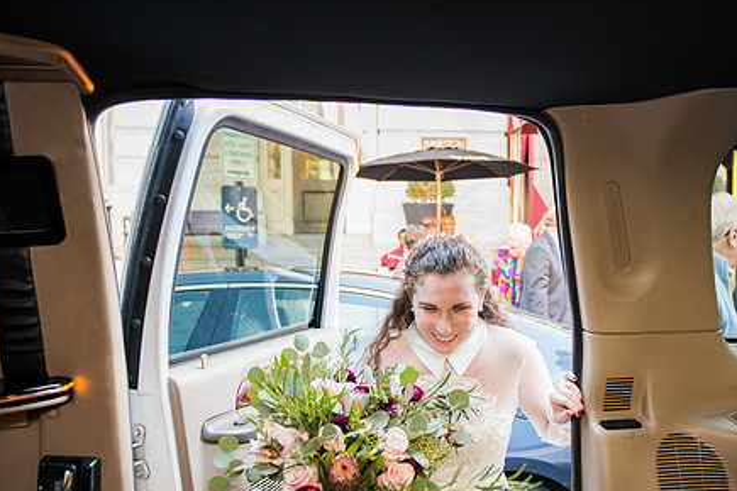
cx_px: 420
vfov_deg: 41.0
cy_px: 290
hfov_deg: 58.5
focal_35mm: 32
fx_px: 655
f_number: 2.8
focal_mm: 24
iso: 900
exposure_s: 1/250
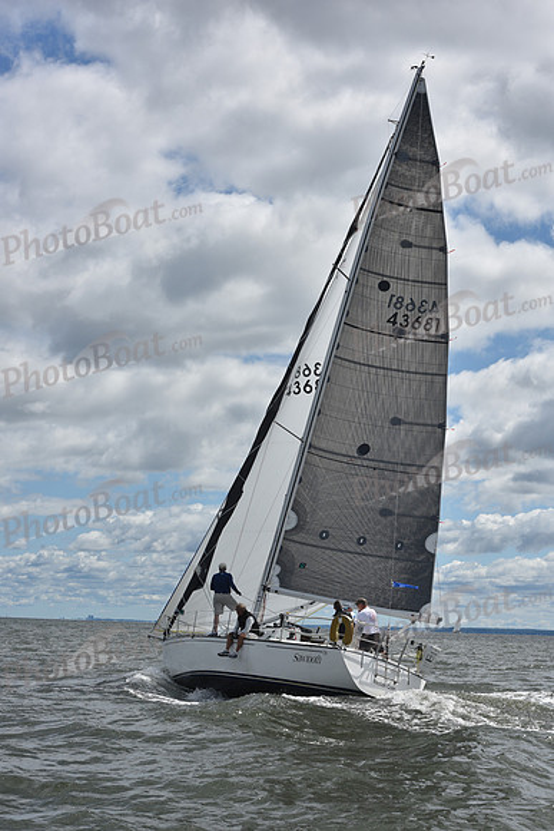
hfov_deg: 19.5
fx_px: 1615
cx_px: 277
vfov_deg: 28.8
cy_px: 416
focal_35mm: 70
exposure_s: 1/800
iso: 250
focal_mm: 70
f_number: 11
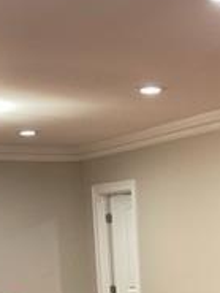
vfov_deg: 20.0
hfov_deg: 16.2
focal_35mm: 90
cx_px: 206
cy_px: 380
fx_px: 762
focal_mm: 5.1
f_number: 1.6
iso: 125
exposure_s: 1/60
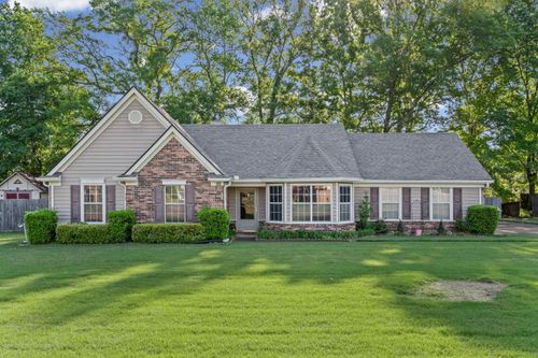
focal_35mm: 30
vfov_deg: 43.6
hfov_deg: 61.9
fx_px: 448
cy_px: 179
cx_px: 269
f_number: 9
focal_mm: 30
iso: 800
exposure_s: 1/640
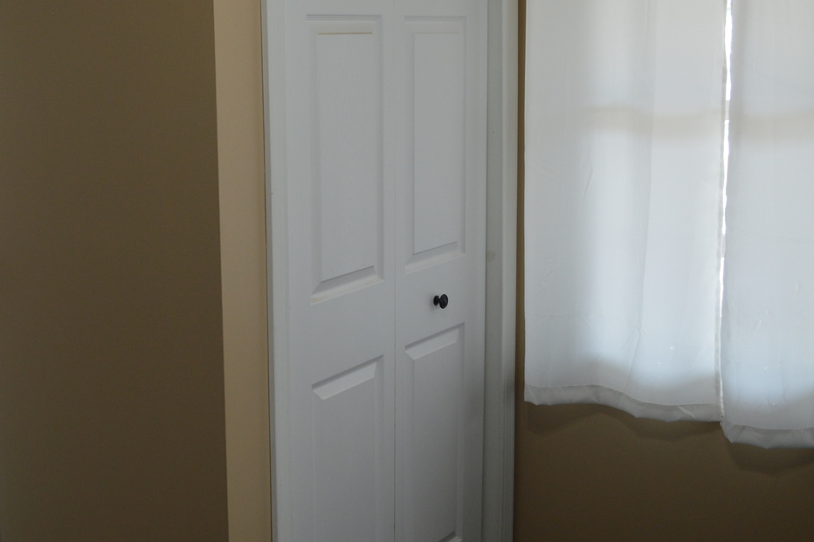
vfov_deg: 28.6
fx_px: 1062
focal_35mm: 47
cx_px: 196
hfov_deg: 40.6
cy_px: 223
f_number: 4.5
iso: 400
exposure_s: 1/80
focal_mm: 18
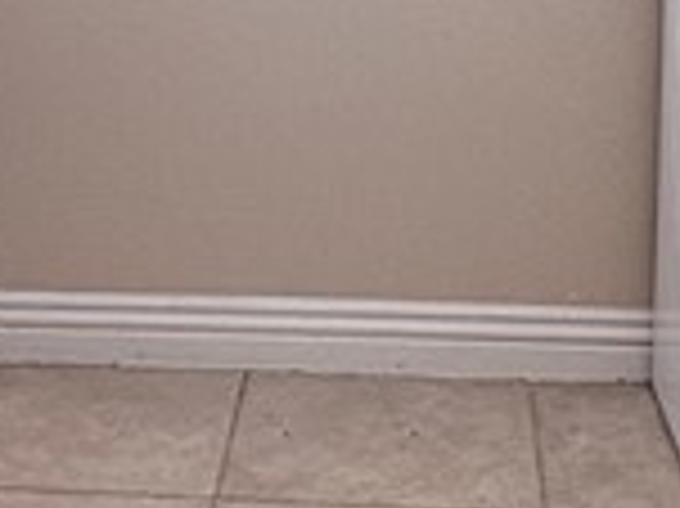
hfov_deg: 20.6
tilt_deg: -3.4
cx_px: 257
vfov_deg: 14.5
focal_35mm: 95
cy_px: -247
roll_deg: +0.4
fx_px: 1865
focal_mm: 2.22
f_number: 2.2
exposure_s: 1/100
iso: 64
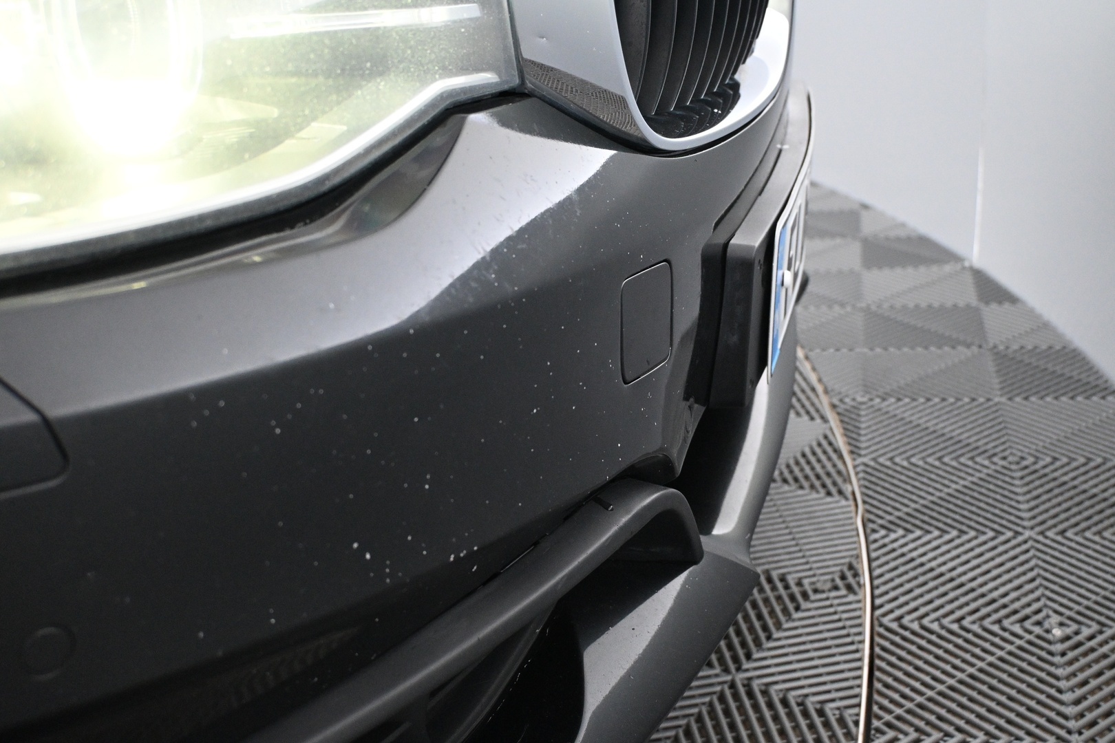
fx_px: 1301
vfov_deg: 31.9
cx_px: 558
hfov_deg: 46.4
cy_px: 372
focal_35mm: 42
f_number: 4.5
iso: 3200
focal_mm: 28
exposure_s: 1/100
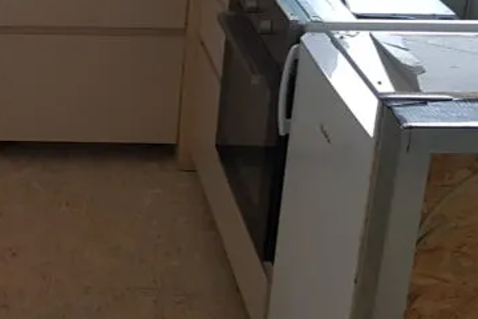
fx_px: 1022
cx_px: 35
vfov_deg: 17.6
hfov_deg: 25.4
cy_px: 64
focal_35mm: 77
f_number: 1.7
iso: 125
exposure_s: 1/50
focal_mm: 4.2
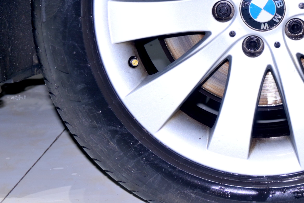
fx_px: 694
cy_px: 8
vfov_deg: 16.3
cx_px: 262
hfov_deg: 24.1
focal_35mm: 82
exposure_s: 1/60
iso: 125
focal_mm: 23
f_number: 4.2
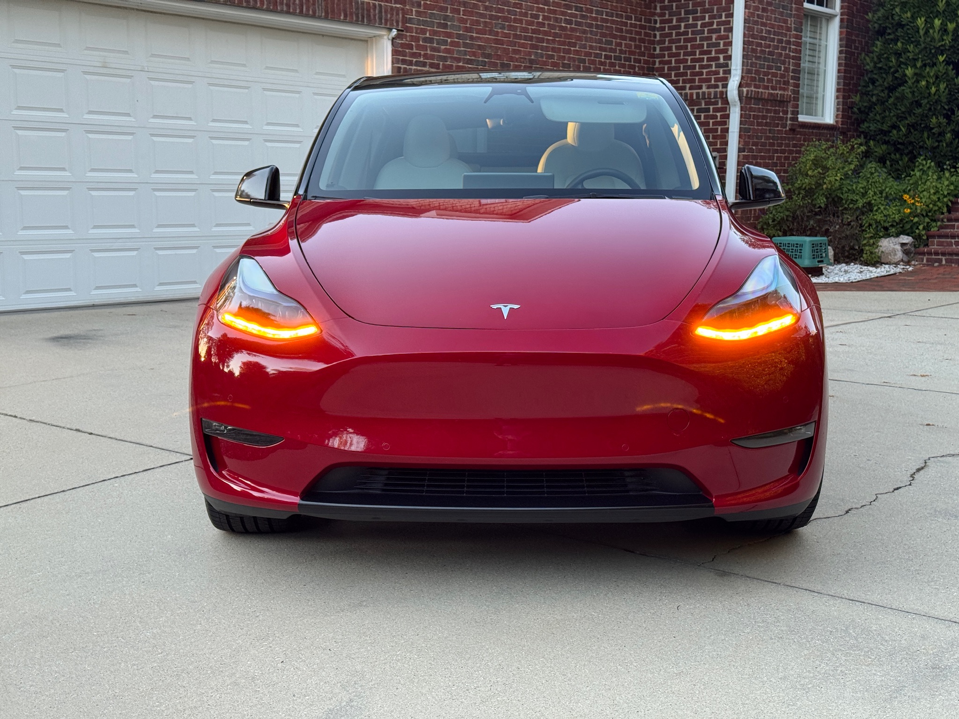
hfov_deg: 39.7
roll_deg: -0.1
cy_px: 360
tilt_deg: -7.7
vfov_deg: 30.3
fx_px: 1330
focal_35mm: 48
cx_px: 480
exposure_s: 1/121
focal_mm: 6.76
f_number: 1.78
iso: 80
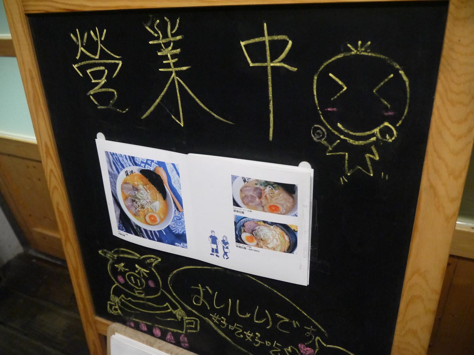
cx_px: 237
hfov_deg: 63.4
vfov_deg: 49.7
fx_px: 383
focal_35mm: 28
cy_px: 178
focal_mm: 14
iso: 1600
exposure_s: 1/60
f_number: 3.5
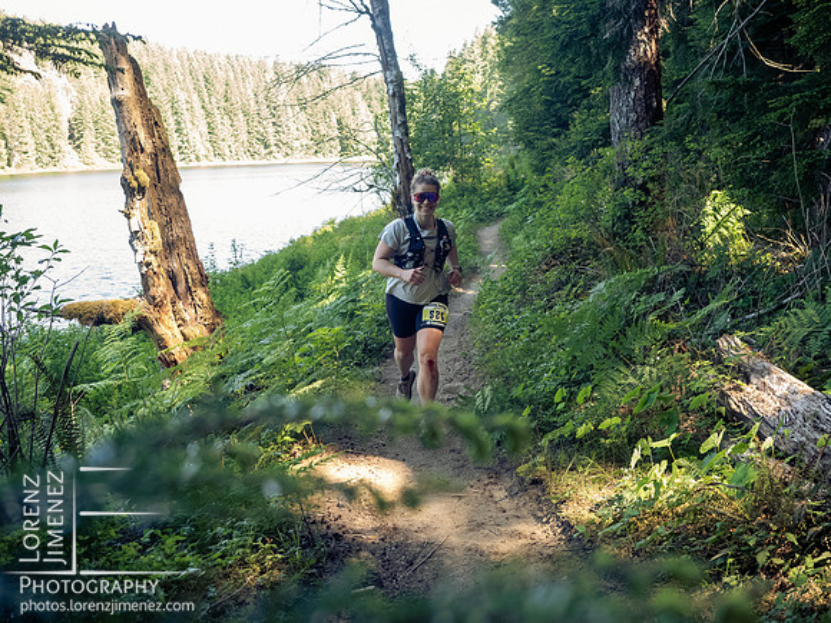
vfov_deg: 41.8
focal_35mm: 34
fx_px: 816
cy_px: 312
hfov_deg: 54.0
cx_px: 416
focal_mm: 17
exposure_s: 1/1000
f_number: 2.8
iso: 3200
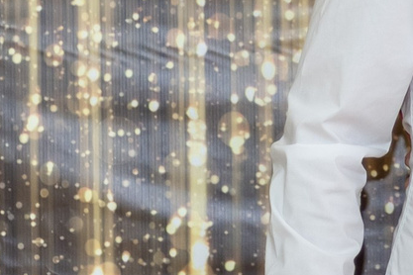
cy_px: -23
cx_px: 732
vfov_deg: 4.2
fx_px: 3774
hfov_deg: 6.1
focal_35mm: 329
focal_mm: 52
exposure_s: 1/200
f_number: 2.8
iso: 400
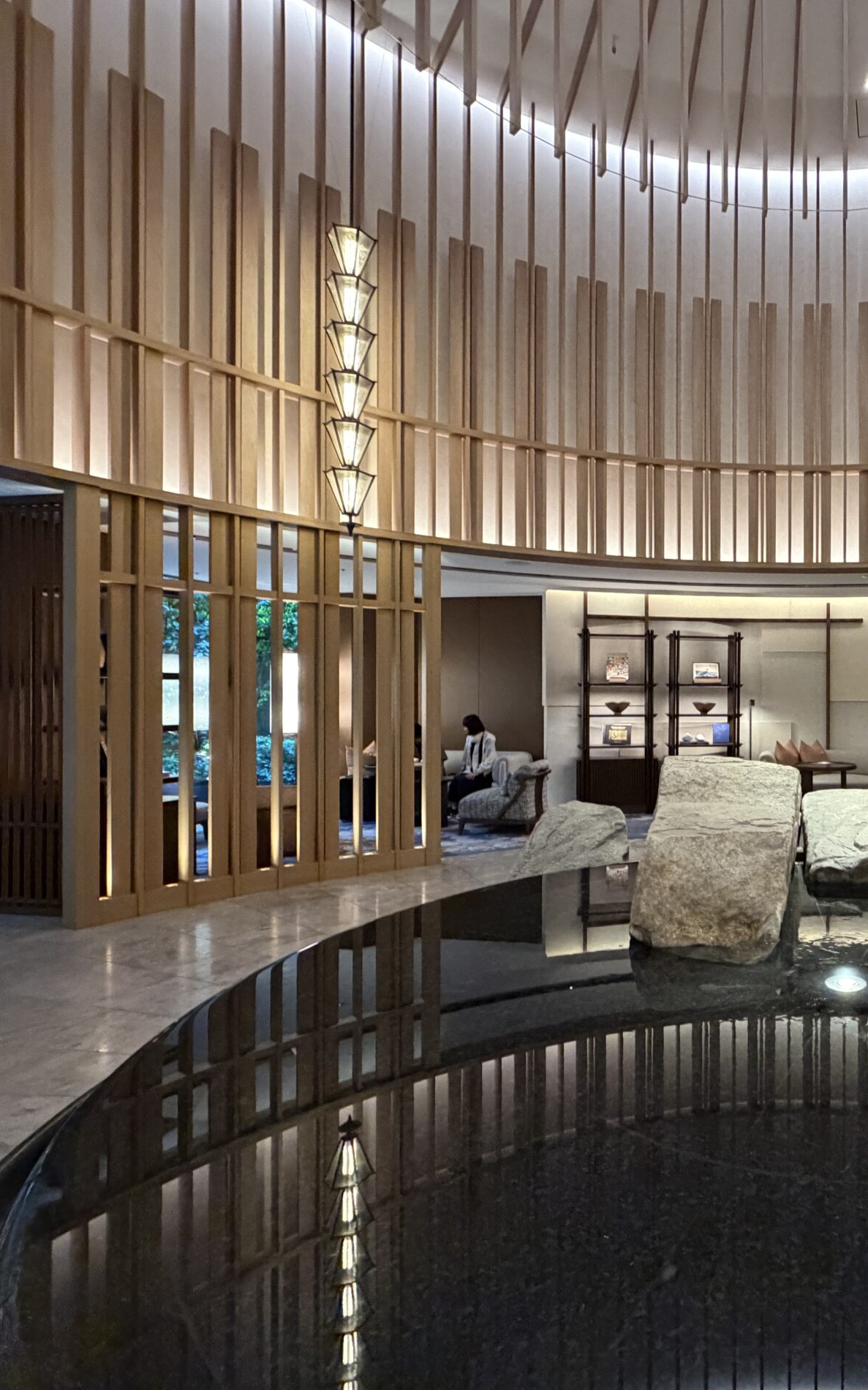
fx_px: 757
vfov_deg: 85.1
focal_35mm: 20
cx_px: 787
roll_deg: +0.0
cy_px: 702
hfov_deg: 52.2
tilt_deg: -1.7
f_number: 2.2
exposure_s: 1/59
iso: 800
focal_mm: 2.22
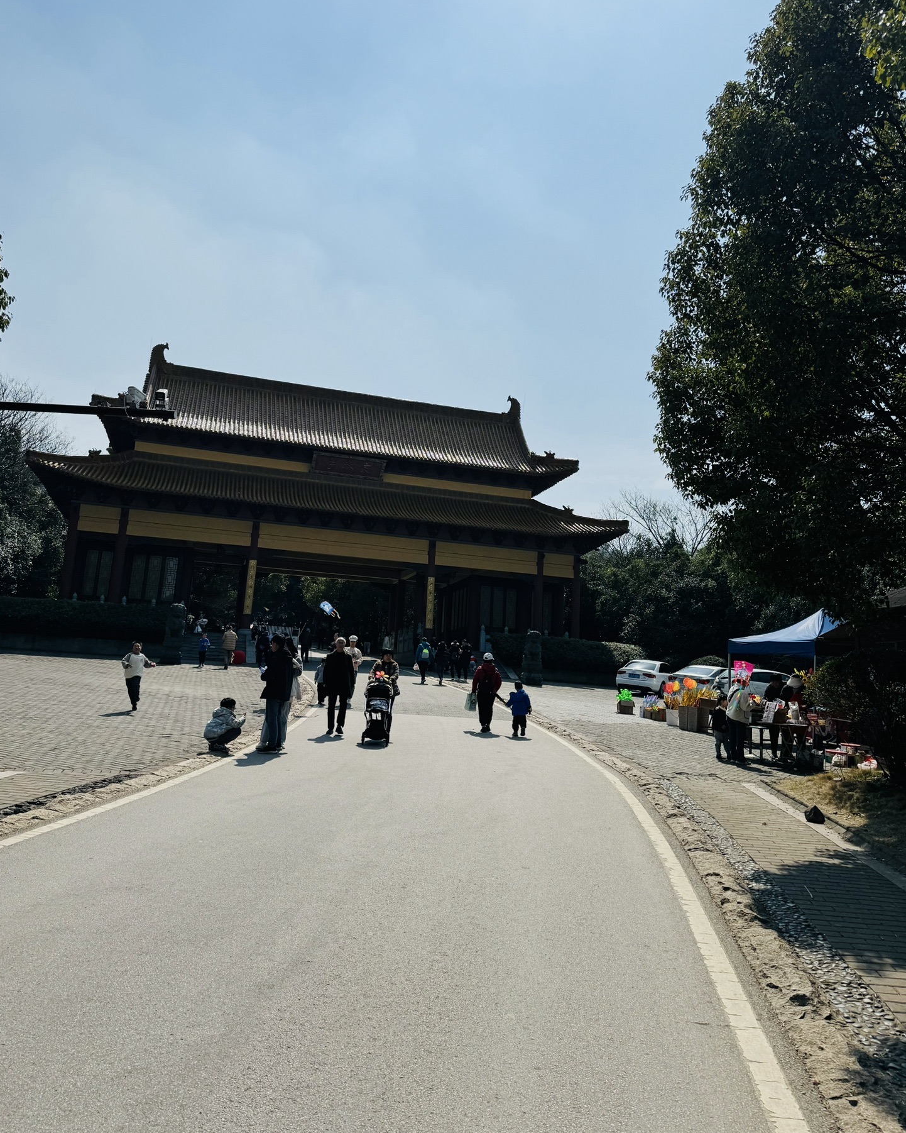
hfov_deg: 54.9
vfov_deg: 65.9
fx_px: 871
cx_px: 437
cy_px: 526
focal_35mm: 26
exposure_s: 1/20000
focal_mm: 6.86
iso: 80
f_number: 1.78
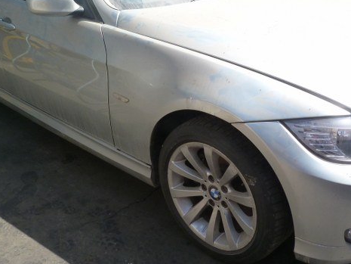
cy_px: 104
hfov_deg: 43.8
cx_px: 177
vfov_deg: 33.5
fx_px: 436
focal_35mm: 43
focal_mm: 4.5
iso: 125
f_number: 5
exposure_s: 1/200
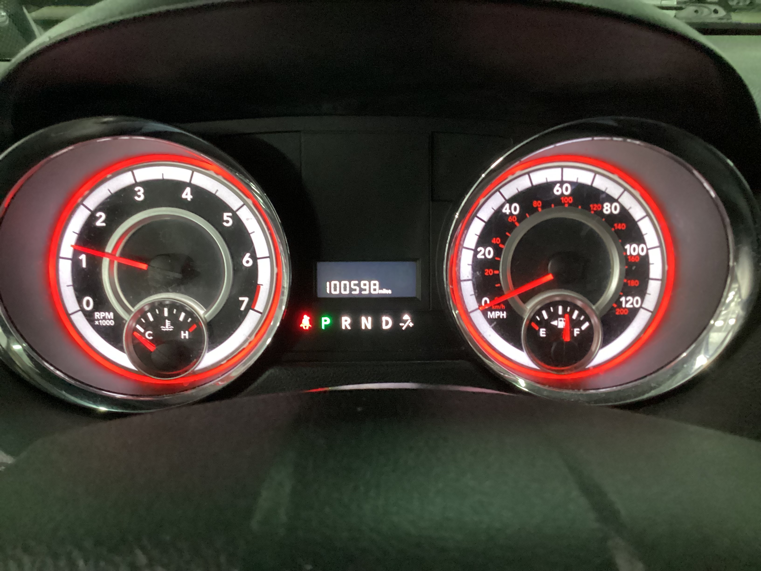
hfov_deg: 58.4
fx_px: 682
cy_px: 286
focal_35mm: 31
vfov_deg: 45.4
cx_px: 380
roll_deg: -1.9
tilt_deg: -29.2
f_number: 2.4
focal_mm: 3.3
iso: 800
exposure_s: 1/25
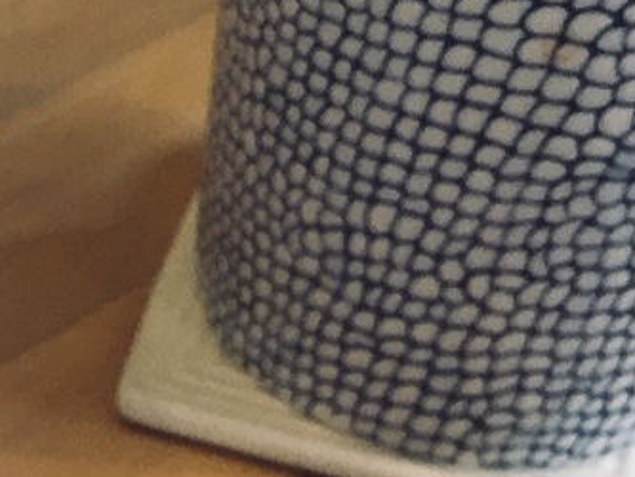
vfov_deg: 10.3
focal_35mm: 142
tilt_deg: -43.3
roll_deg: -4.7
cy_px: 548
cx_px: -290
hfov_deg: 13.2
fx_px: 2606
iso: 50
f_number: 2.2
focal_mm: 4.15
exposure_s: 1/33
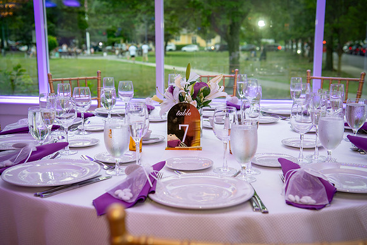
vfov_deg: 28.4
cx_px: 184
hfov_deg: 41.6
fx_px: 483
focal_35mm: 47
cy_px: 121
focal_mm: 45
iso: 400
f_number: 4
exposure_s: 1/80
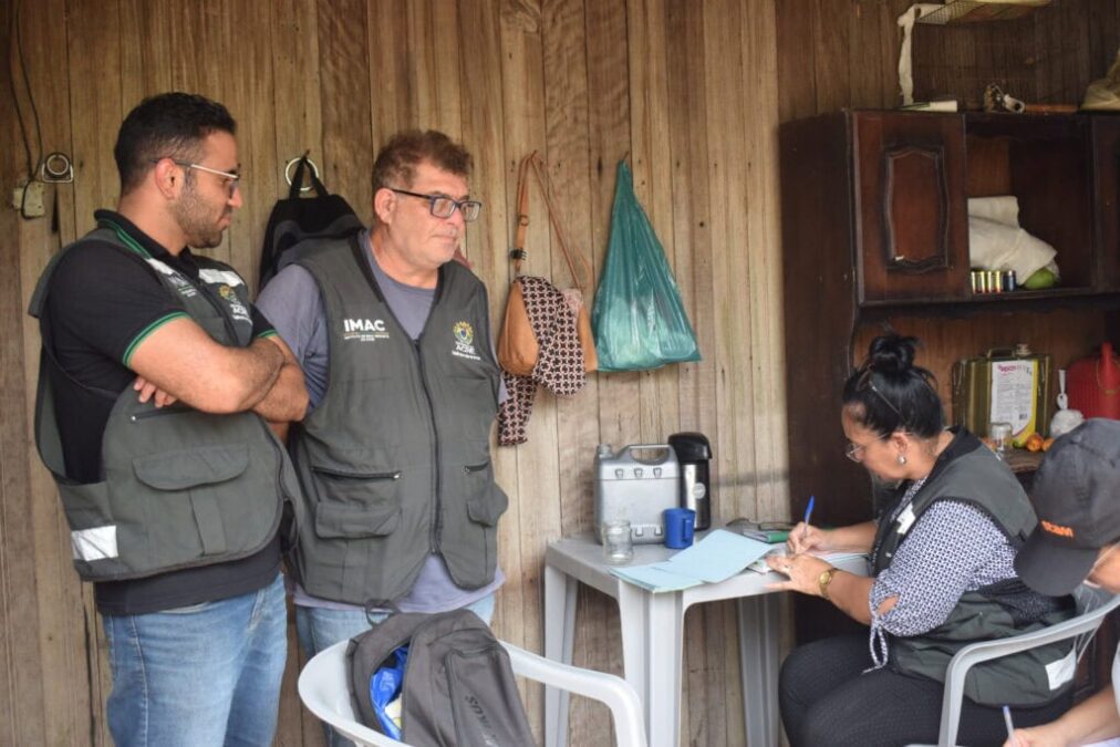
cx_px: 560
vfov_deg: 30.9
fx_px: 1353
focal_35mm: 44
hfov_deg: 45.0
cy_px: 374
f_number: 5.6
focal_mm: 29
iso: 640
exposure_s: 1/125
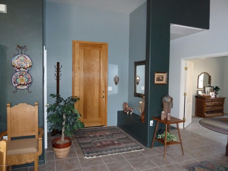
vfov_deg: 54.9
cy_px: 86
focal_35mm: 25
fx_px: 165
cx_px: 114
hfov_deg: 69.4
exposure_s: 1/30
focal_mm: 4.1
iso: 400
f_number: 3.3
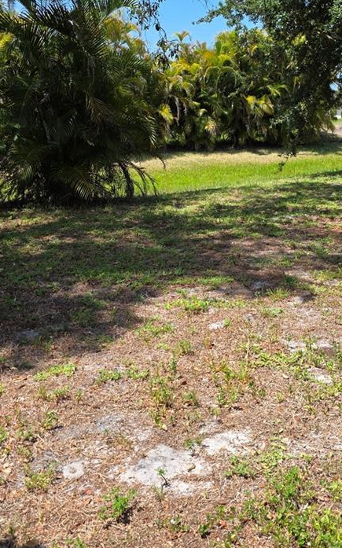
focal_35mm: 42
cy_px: 217
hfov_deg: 30.2
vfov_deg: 46.9
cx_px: 242
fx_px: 627
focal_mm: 6.3
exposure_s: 1/3229
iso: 80
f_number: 1.7
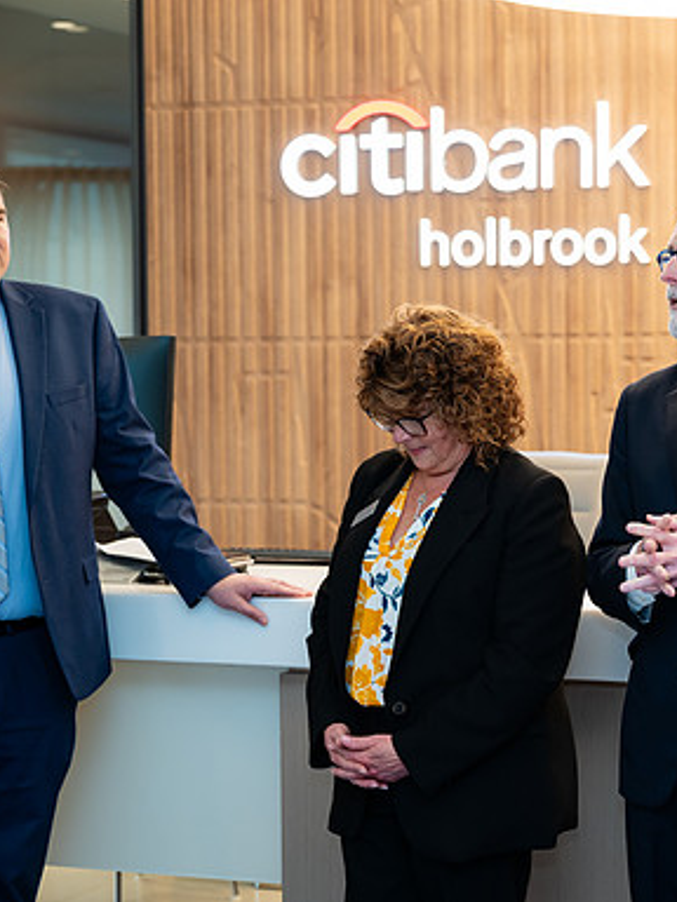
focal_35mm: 86
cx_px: 632
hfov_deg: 16.9
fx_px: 2243
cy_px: 451
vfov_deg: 22.8
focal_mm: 59
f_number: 3.5
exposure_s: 1/200
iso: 640
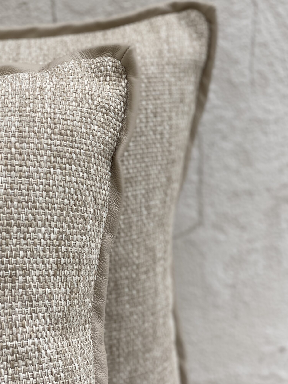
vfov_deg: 29.3
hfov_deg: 22.2
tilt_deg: -14.6
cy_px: 153
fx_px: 732
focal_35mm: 66
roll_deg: -1.6
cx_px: 111
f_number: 2
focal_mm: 6
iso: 20
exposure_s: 1/375
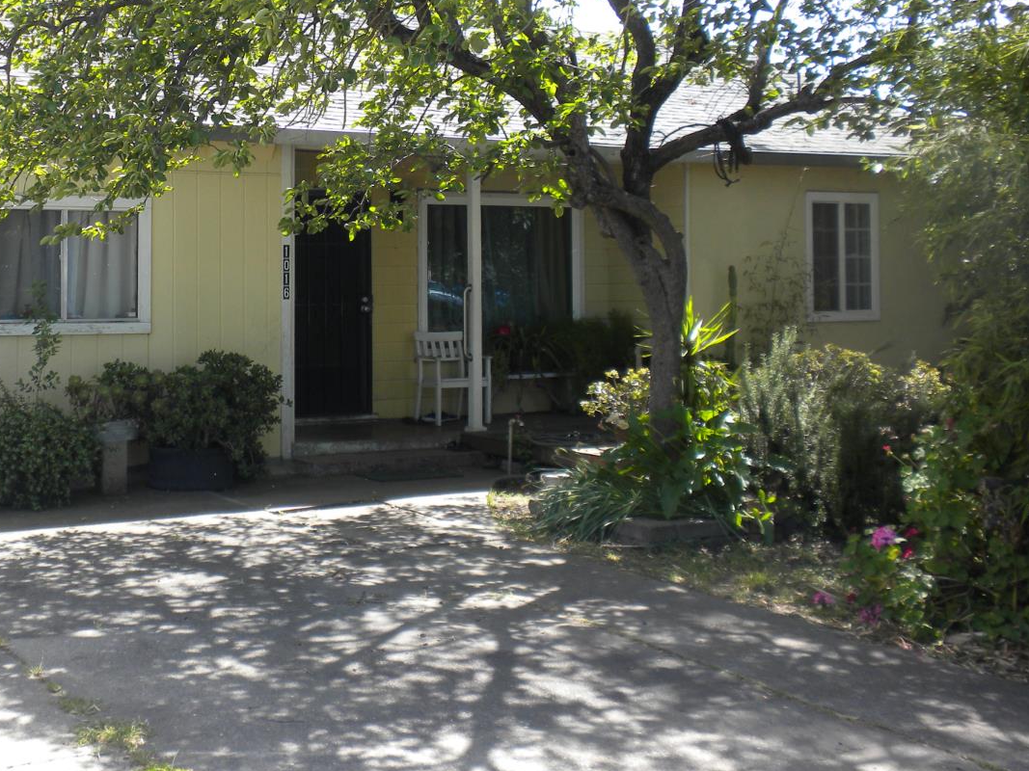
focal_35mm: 52
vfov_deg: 27.8
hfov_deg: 36.5
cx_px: 354
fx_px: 1546
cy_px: 251
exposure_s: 1/188
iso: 64
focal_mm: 6.6
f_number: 3.5
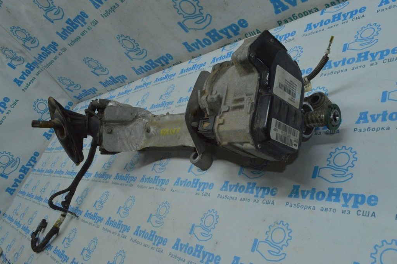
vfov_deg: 47.9
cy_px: 132
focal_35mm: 27
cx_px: 198
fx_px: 298
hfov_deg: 67.4
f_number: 22
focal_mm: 18
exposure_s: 1/40
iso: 2800
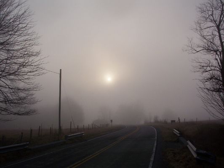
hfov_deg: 47.9
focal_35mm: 39
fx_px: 252
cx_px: 112
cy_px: 84
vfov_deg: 36.8
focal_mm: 6
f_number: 8
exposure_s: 1/217
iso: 100
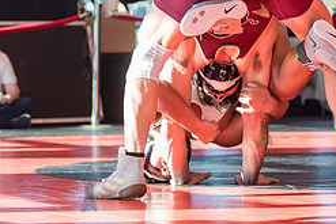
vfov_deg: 7.1
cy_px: 56
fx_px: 1812
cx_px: 88
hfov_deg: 10.6
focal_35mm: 194
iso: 400
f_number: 4
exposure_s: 1/400
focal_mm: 80
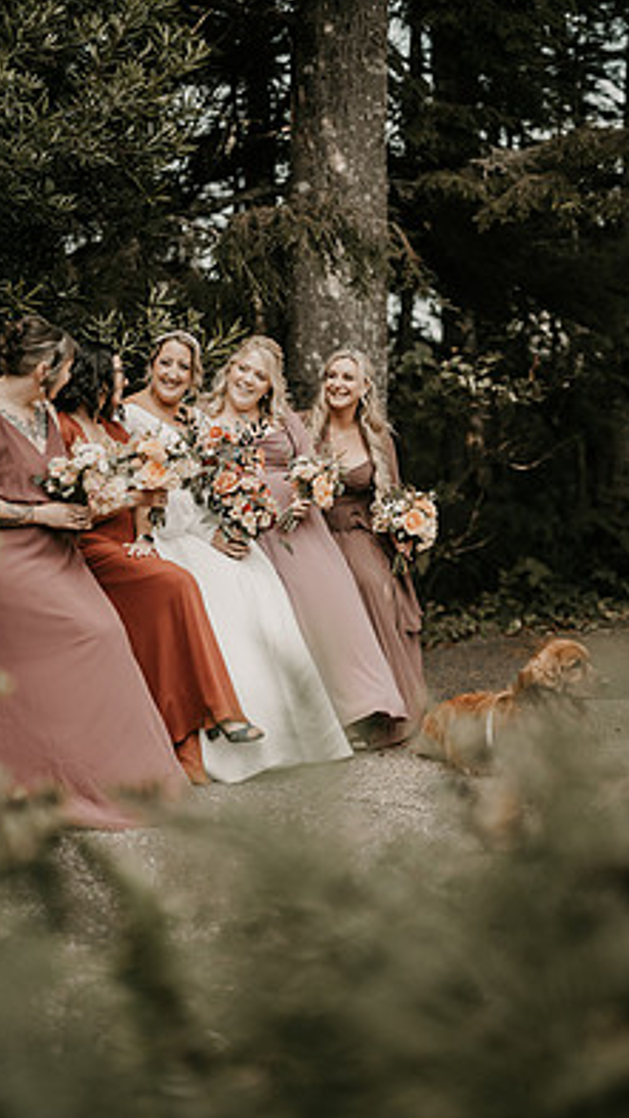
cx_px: 319
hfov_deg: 20.0
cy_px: 600
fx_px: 1779
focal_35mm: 60
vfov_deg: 34.9
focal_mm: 50
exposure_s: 1/8000
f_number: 1.2
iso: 250
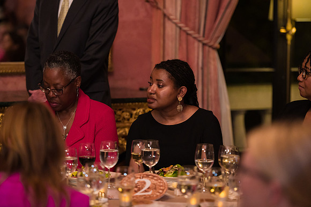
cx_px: 156
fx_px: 1352
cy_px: 104
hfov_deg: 13.1
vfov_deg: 8.8
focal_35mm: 157
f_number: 3.2
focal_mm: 155
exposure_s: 1/200
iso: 3200
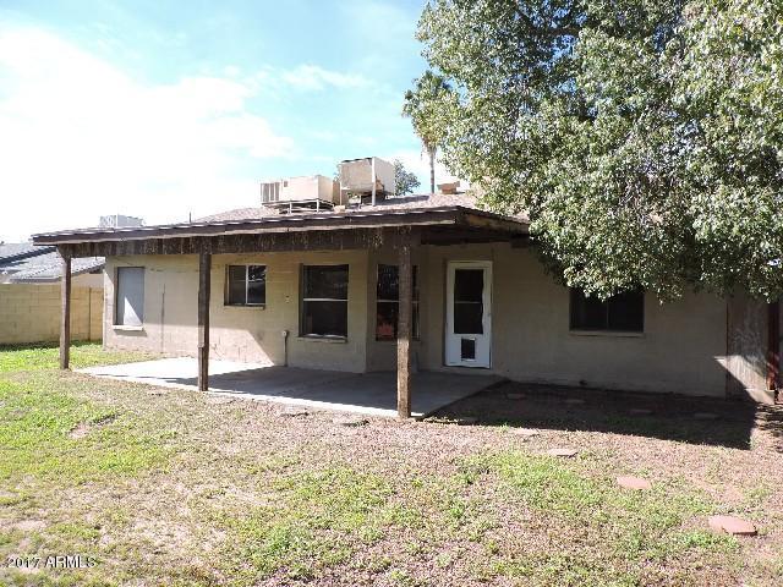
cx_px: 392
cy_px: 294
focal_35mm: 24
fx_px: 543
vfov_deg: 56.8
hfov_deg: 71.6
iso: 100
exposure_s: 1/500
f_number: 3
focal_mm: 4.3
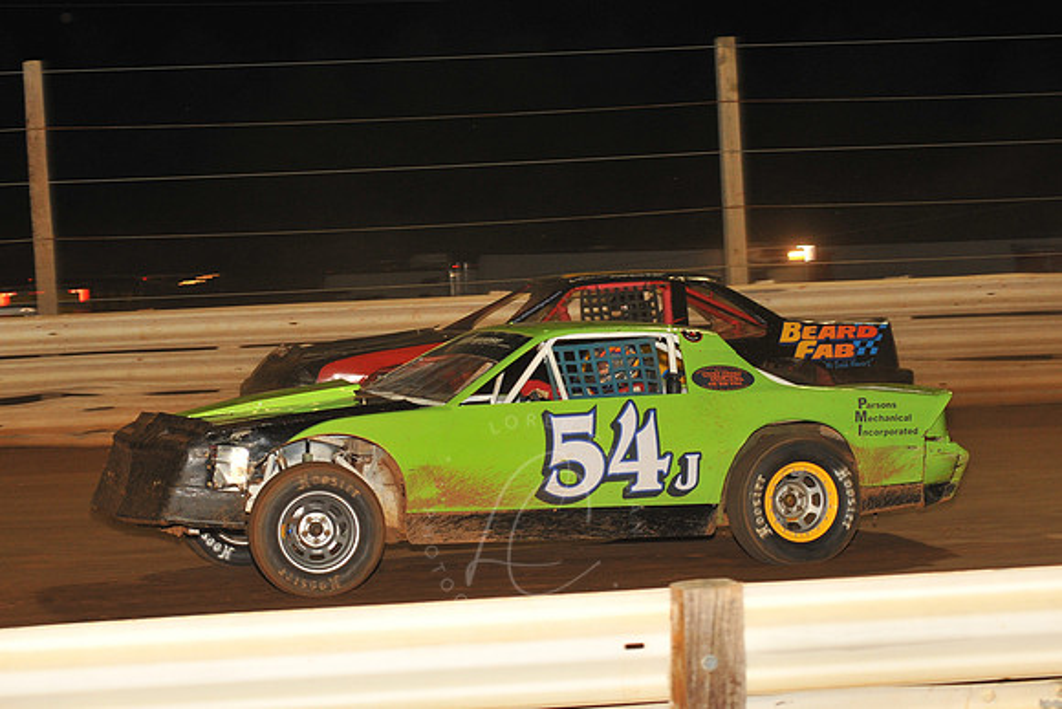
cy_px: 354
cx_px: 531
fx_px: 2715
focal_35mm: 92
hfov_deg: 22.1
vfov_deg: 14.9
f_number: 6.3
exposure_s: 1/320
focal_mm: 92
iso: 1000
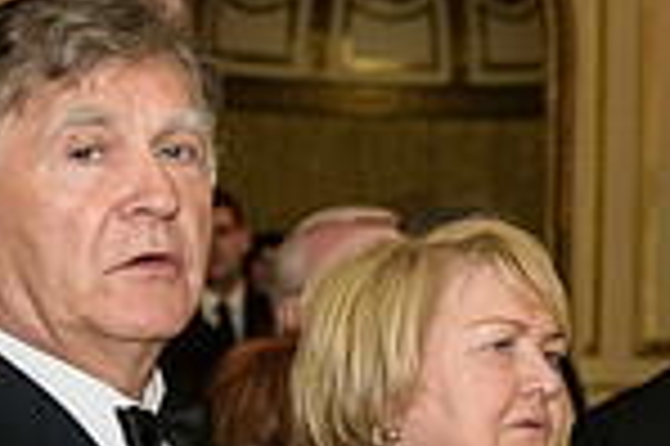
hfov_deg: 12.2
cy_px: 322
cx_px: 1156
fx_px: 2900
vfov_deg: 8.8
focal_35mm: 156
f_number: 3.2
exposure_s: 1/125
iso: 1600
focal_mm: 40
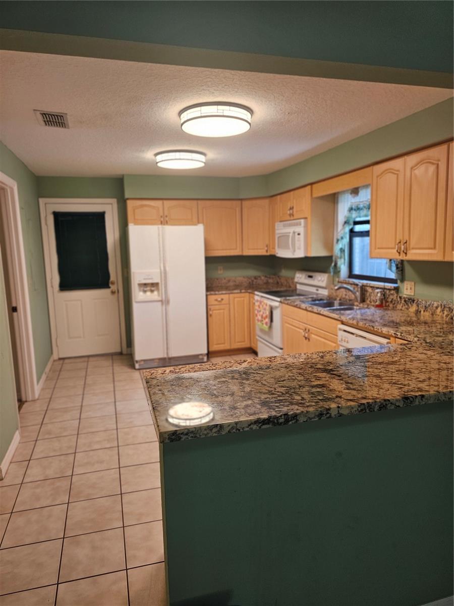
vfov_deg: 73.9
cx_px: 227
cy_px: 303
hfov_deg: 58.9
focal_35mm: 23
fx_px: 402
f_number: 1.7
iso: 160
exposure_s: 1/120
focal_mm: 6.3
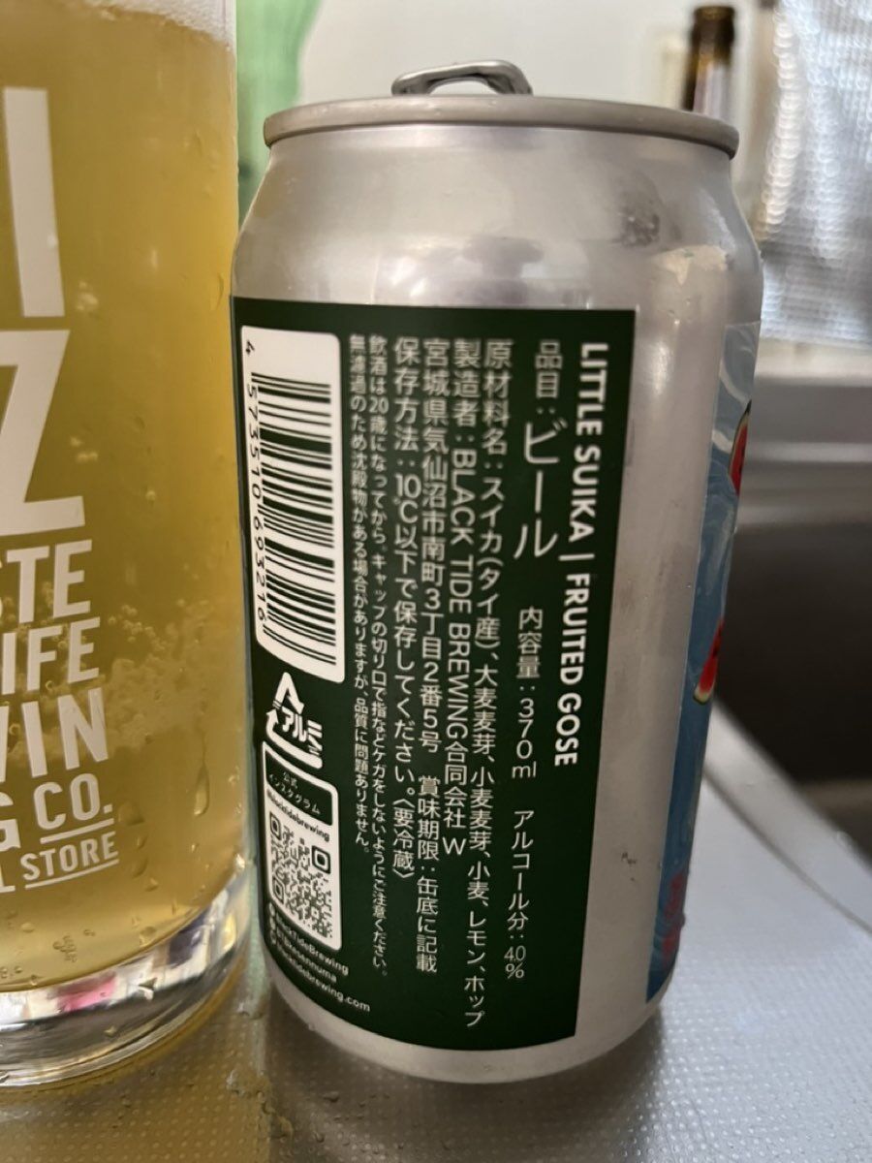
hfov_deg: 53.1
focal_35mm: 26
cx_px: 436
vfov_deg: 67.3
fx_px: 873
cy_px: 582
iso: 640
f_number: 1.6
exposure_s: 1/40
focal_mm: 5.1
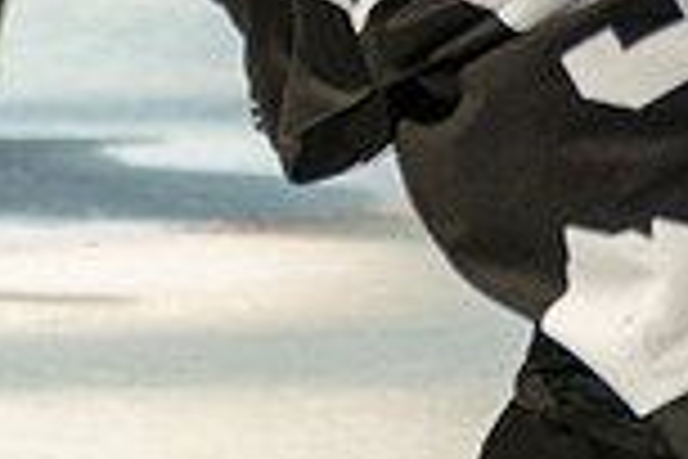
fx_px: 19167
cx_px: -742
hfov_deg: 2.0
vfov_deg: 1.4
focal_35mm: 1003
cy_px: -425
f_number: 3.2
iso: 1600
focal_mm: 197
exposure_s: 1/6400
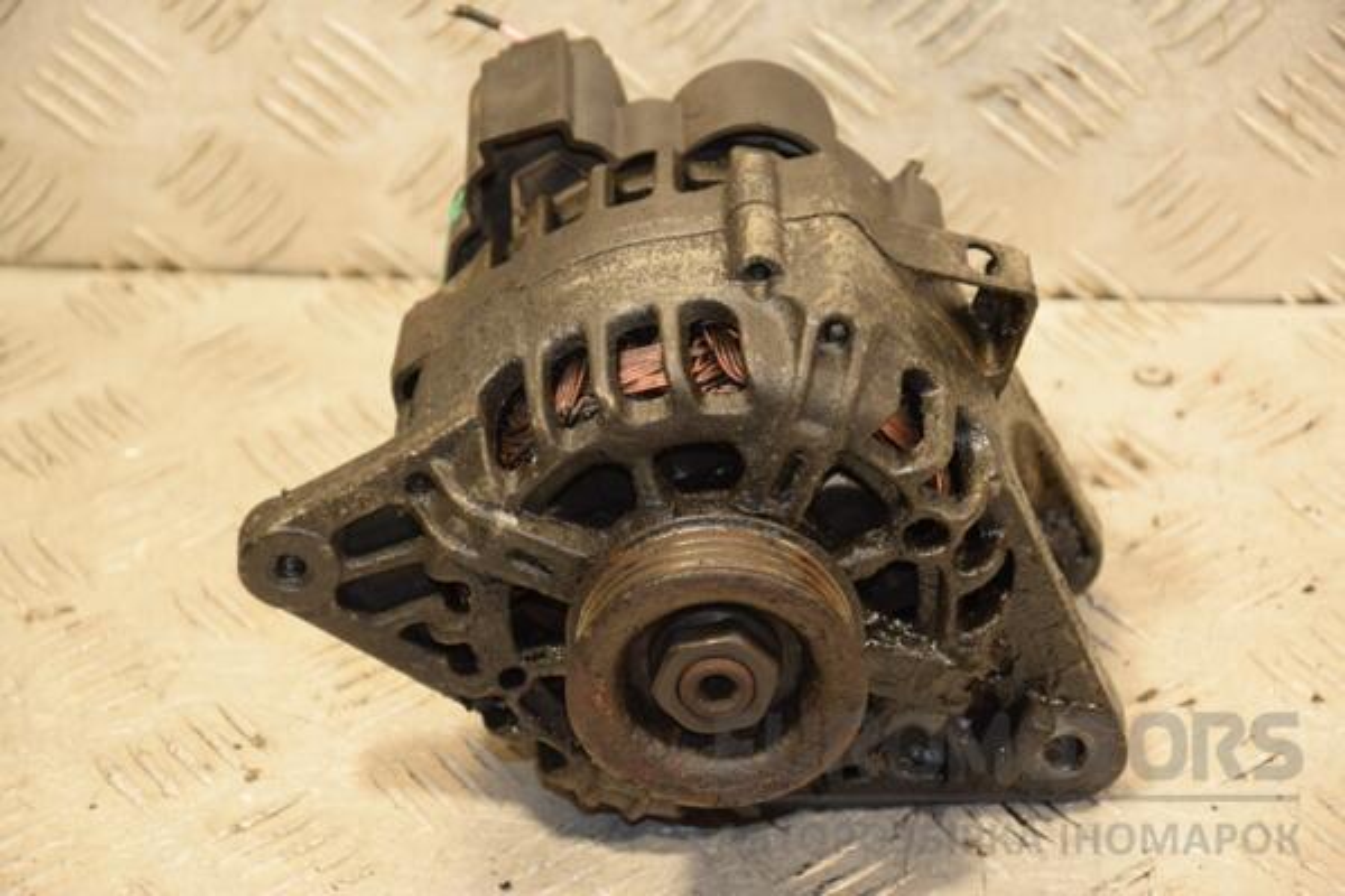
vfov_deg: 10.2
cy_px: 448
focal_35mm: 135
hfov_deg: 15.2
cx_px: 672
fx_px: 5043
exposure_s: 1/80
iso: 800
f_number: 5.6
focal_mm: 90
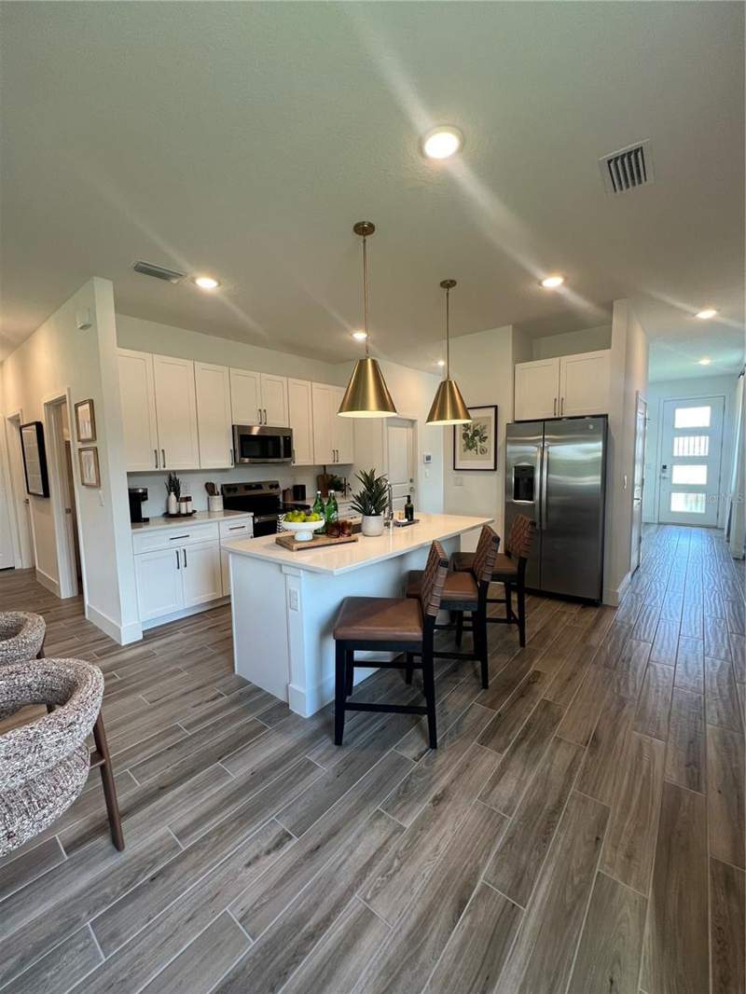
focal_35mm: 13
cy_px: 497
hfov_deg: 89.9
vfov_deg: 106.2
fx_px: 373
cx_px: 373
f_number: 1.8
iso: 125
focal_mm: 1.57
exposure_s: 1/120
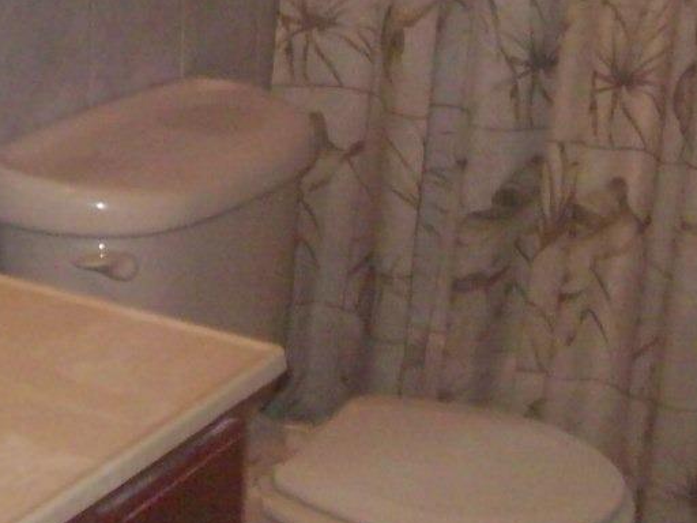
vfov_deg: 16.3
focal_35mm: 90
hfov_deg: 21.2
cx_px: 54
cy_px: 128
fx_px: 1812
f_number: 2.7
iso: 160
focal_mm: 6
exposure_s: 1/64
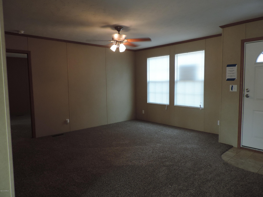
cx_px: 132
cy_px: 98
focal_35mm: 24
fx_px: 182
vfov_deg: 56.8
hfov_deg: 71.6
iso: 320
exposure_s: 1/30
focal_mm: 4.3
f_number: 3
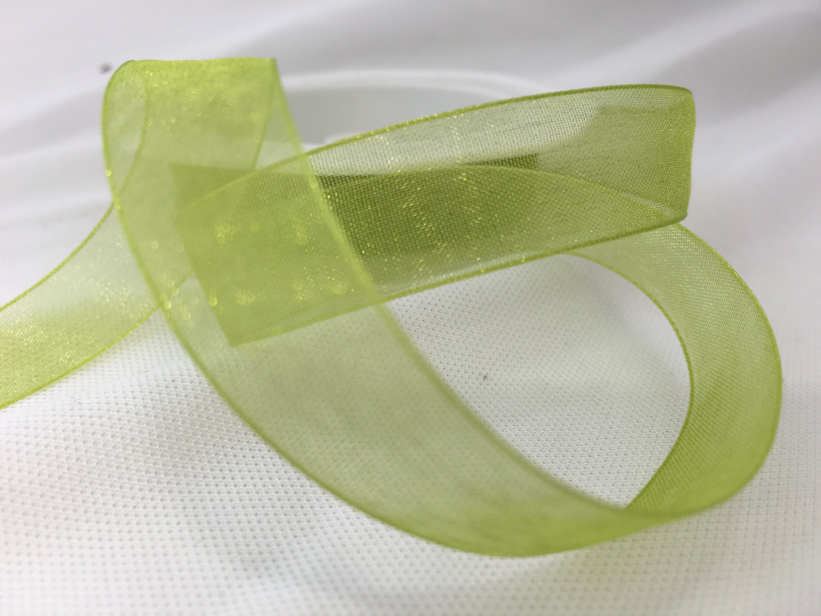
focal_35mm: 29
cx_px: 410
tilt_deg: -25.5
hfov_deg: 61.7
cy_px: 308
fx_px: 688
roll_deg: +0.0
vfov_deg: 48.2
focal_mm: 4.15
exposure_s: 1/50
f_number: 2.2
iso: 25
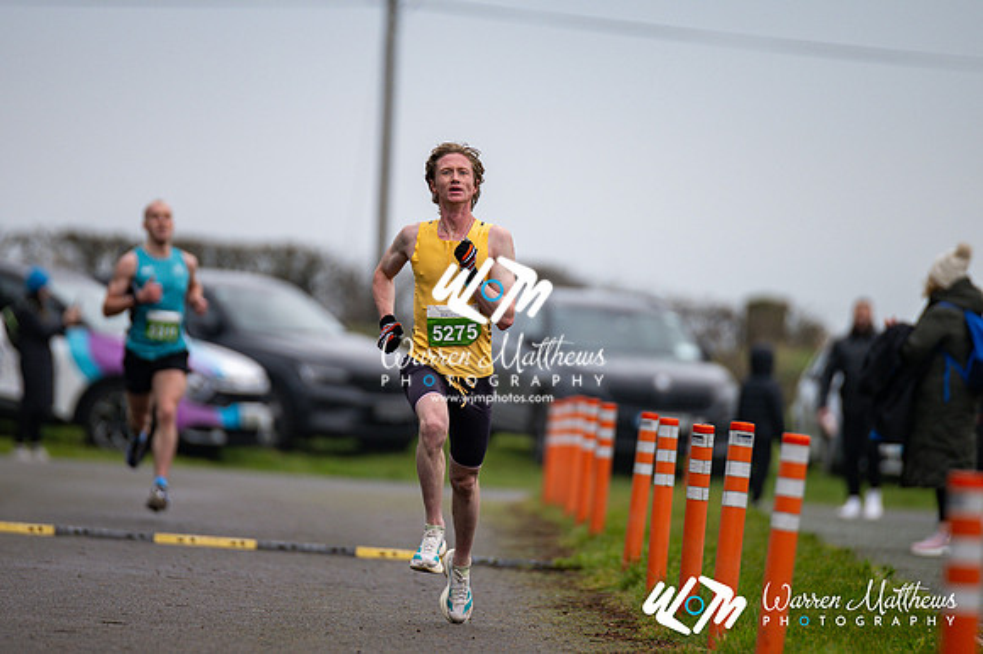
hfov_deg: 4.6
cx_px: 492
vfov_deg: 3.1
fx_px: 12280
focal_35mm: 450
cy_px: 327
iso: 250
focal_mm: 300
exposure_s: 1/1600
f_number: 2.8
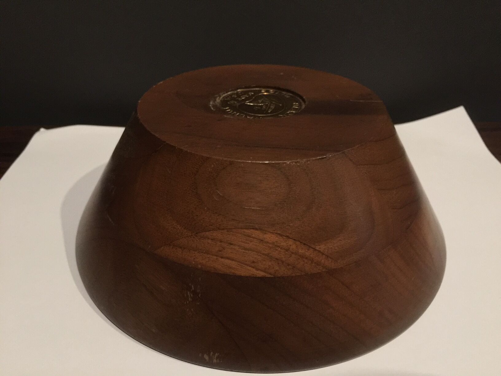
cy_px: 188
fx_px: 420
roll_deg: +0.3
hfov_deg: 61.7
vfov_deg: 48.2
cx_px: 250
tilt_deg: -33.5
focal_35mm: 29
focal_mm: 4.15
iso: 200
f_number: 2.2
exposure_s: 1/8
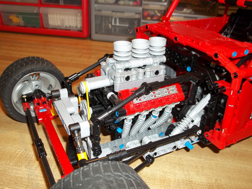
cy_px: 94
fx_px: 240
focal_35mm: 33
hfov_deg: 55.4
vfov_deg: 42.9
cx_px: 126
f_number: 3.3
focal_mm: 5.9
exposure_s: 1/30
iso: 64
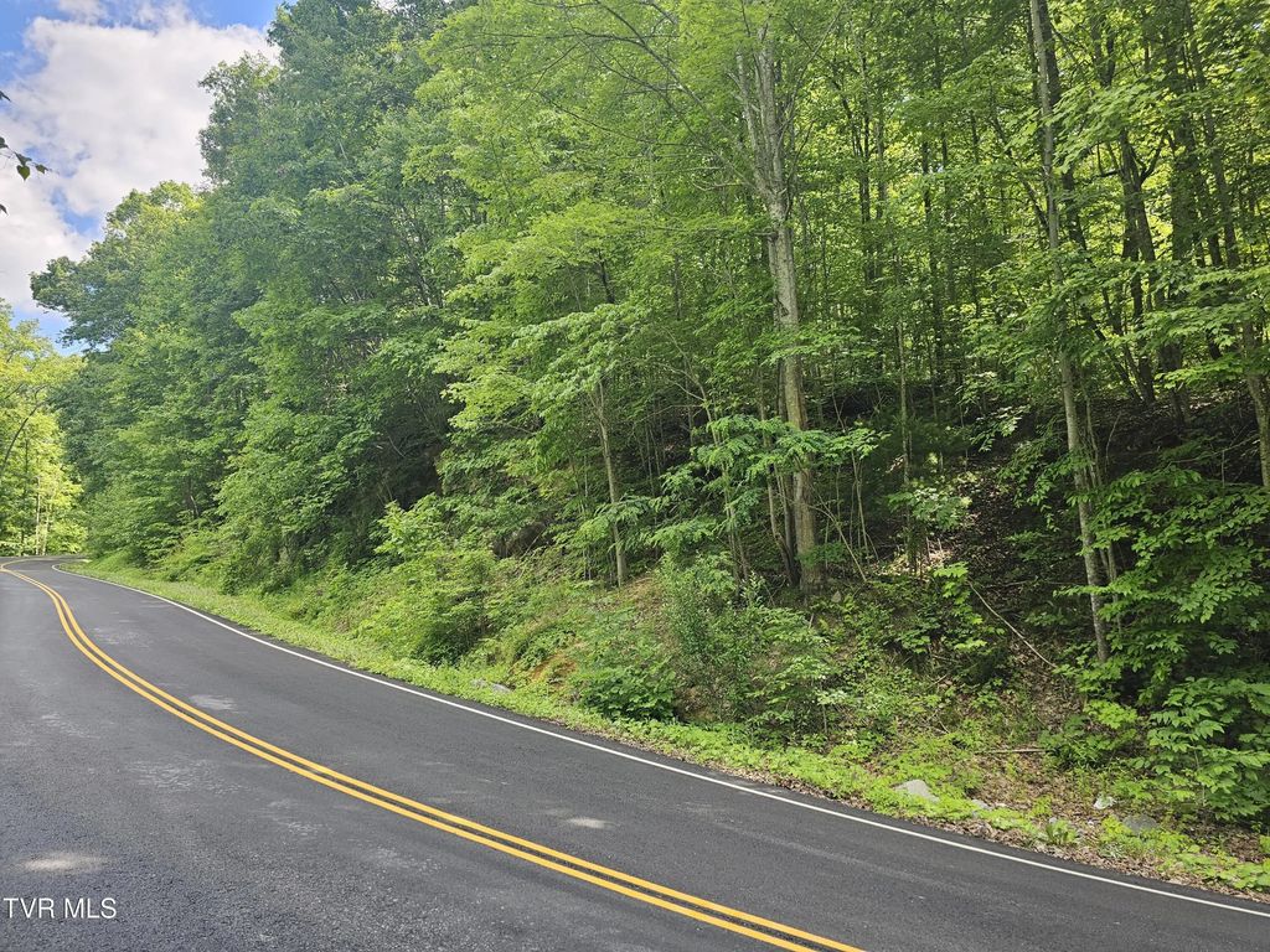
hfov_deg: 73.9
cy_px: 476
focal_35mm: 23
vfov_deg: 58.9
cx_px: 635
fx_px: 844
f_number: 1.7
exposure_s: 1/120
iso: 25
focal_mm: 6.3
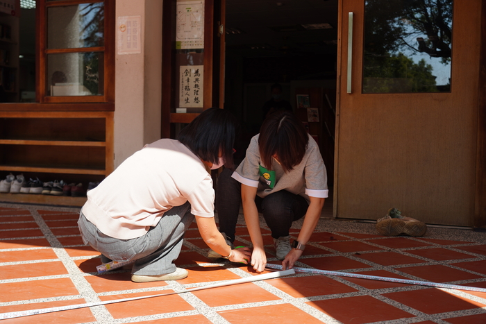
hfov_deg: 47.4
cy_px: 162
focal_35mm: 41
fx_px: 554
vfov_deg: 32.6
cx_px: 243
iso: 100
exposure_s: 1/500
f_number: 4
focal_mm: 41
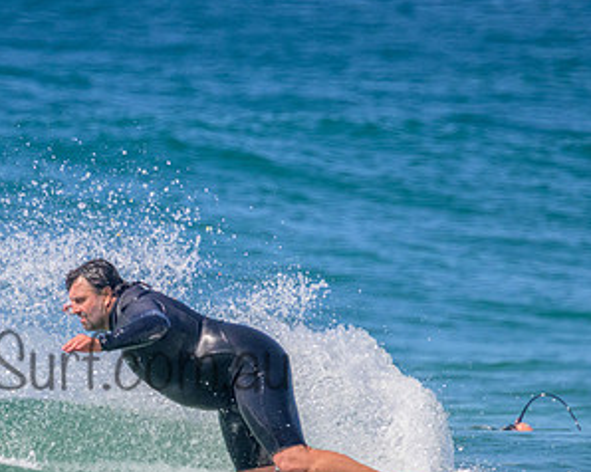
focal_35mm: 1665
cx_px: 160
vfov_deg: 0.9
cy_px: 291
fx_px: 29104
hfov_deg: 1.2
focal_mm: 800
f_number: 11
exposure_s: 1/2000
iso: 2000
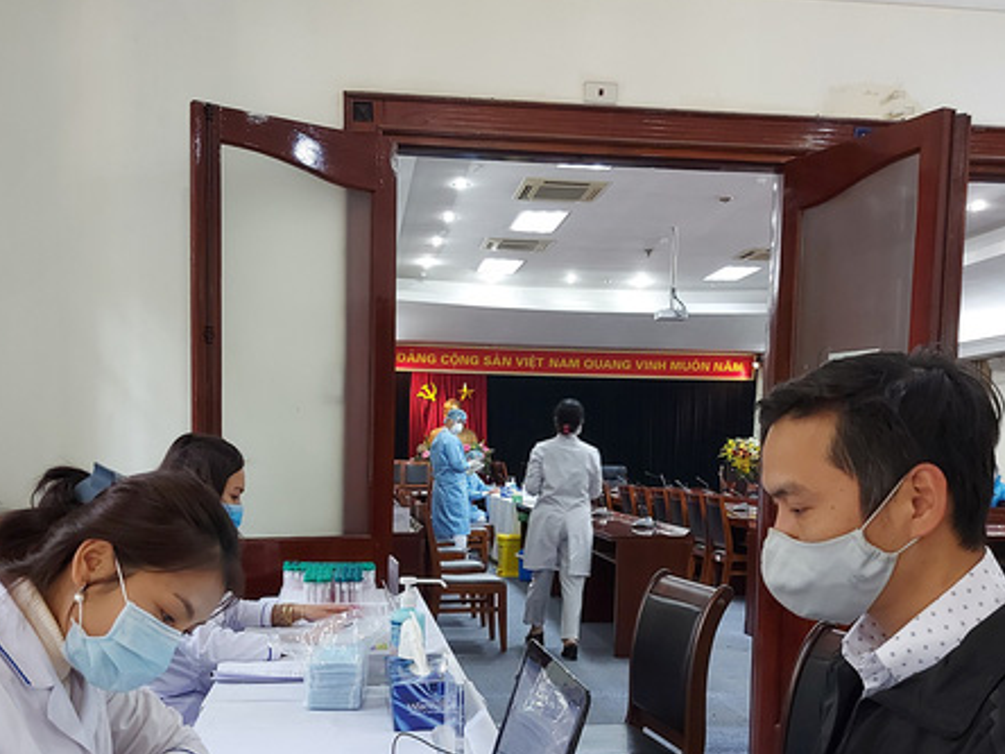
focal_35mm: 37
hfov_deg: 50.1
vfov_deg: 38.0
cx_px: 469
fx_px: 1074
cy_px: 529
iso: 200
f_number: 1.8
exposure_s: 1/33
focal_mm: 5.23
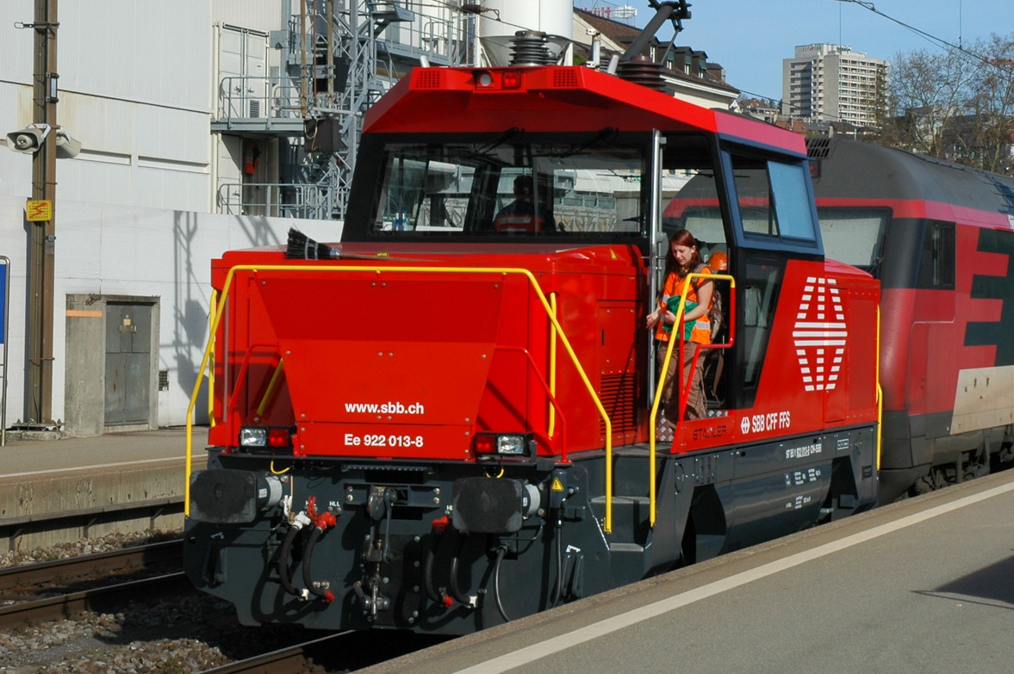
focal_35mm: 93
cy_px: 267
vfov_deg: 14.7
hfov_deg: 21.7
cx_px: 806
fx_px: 2618
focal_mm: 38
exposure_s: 1/400
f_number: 10
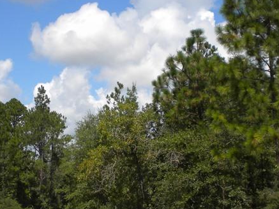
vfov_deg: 20.0
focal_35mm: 73
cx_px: 102
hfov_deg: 26.6
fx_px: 589
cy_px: 154
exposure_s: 1/821
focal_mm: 6.3
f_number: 4.6
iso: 80
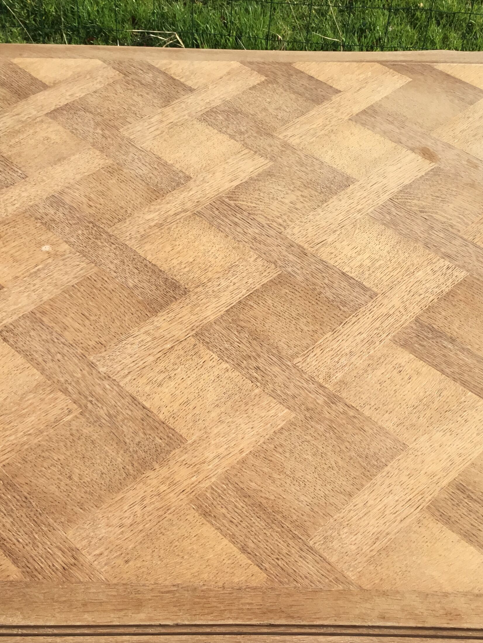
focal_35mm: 46
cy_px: 357
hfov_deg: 31.4
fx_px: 856
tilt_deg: -49.7
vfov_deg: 41.2
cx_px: 178
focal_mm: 3.3
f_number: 2.4
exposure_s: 1/691
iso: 25
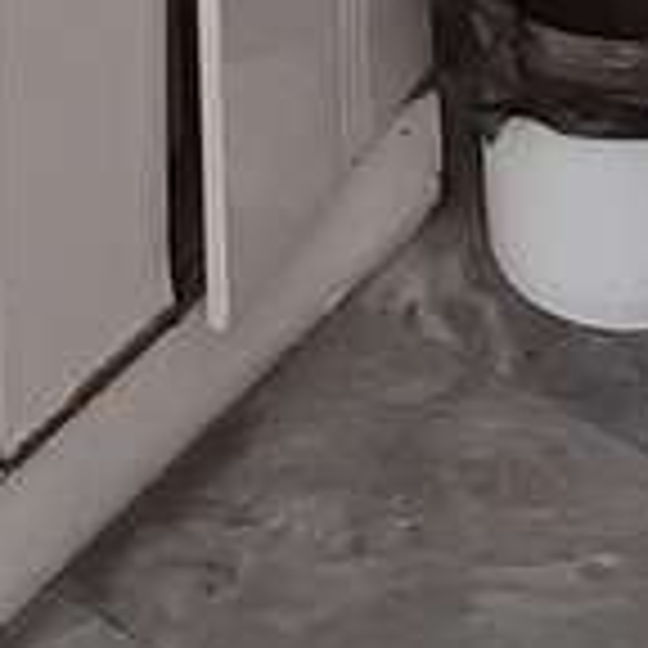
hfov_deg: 14.2
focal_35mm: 120
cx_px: 702
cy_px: -1186
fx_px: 2541
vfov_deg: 10.8
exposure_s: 1/100
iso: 50
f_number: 2.2
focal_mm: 1.42
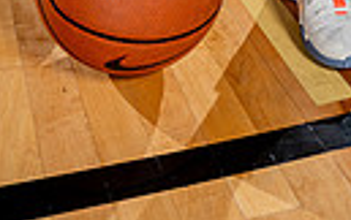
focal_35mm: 85
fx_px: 814
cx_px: 226
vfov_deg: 11.3
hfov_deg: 24.2
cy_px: -383
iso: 200
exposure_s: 1/250
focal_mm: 24
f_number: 5.6
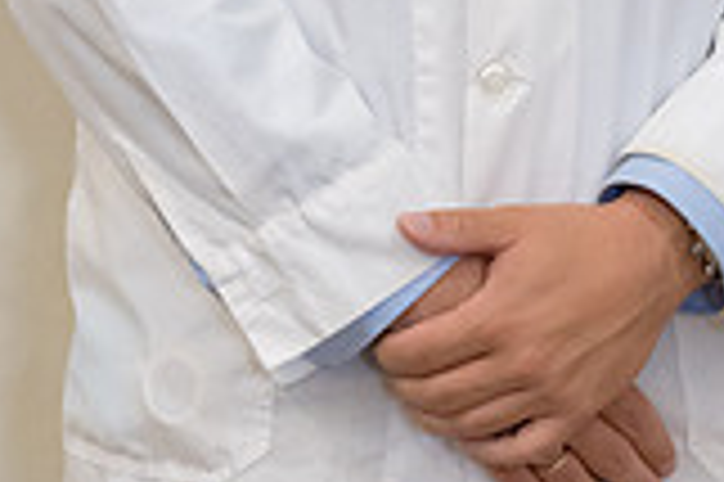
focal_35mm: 333
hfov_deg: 6.2
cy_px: -527
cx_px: 414
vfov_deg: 4.1
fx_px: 6690
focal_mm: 119
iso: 5000
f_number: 4
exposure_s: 1/80
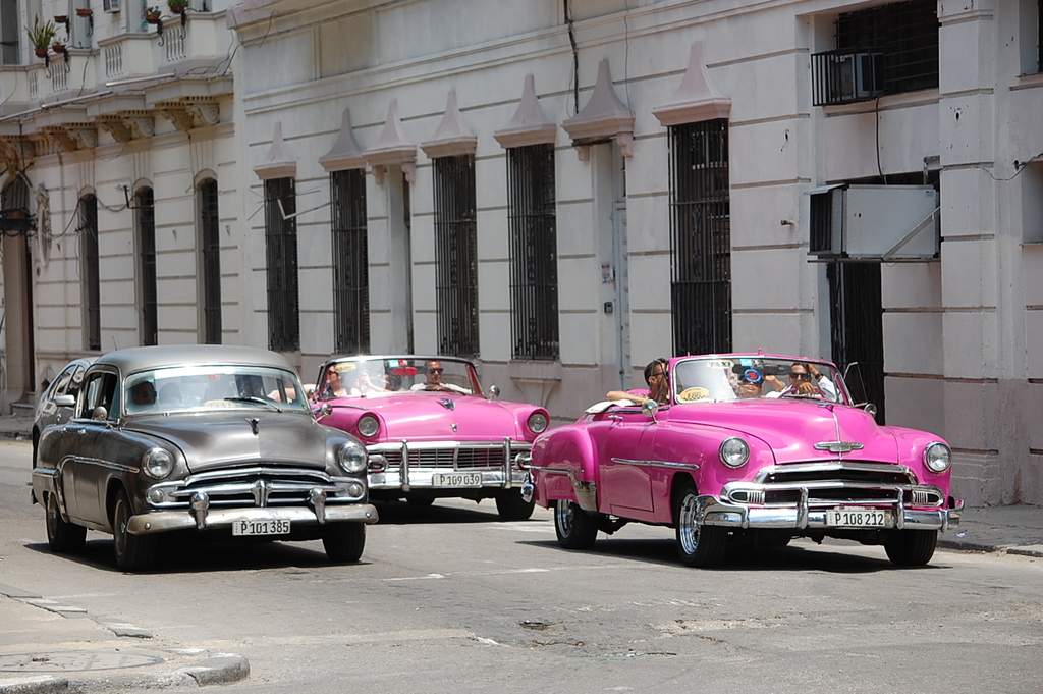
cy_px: 347
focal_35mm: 138
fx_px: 3995
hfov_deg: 14.9
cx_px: 522
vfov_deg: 9.9
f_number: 5.6
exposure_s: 1/500
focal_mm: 92
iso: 200
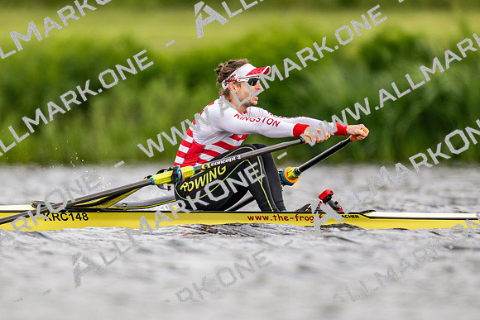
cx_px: 240
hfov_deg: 2.3
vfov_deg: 1.5
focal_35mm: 900
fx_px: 12008
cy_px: 160
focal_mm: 600
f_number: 4
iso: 800
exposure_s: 1/2500
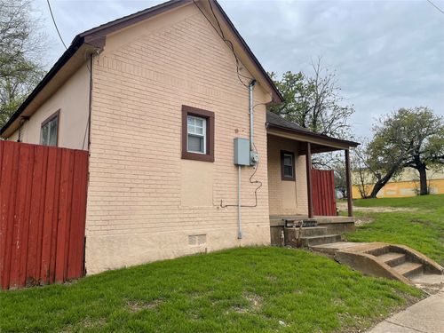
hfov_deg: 67.3
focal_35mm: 26
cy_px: 166
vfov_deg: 53.1
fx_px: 333
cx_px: 222
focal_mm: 4.2
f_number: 1.6
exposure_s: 1/1383
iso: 32
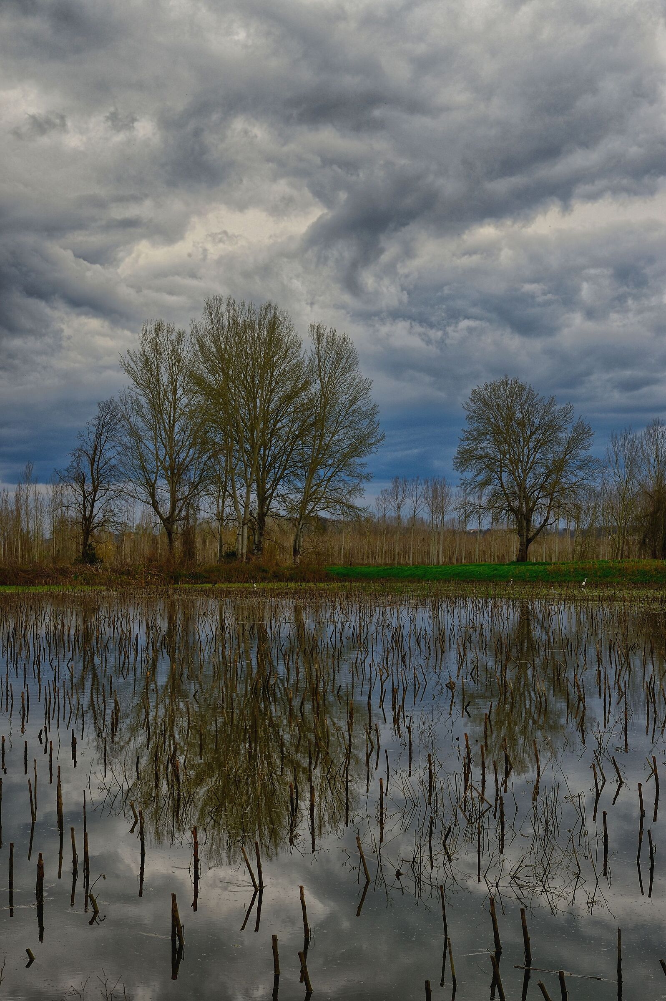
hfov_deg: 27.0
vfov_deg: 39.6
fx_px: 1389
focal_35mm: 50
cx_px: 333
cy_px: 500
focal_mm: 50
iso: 100
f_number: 10
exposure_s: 1/100
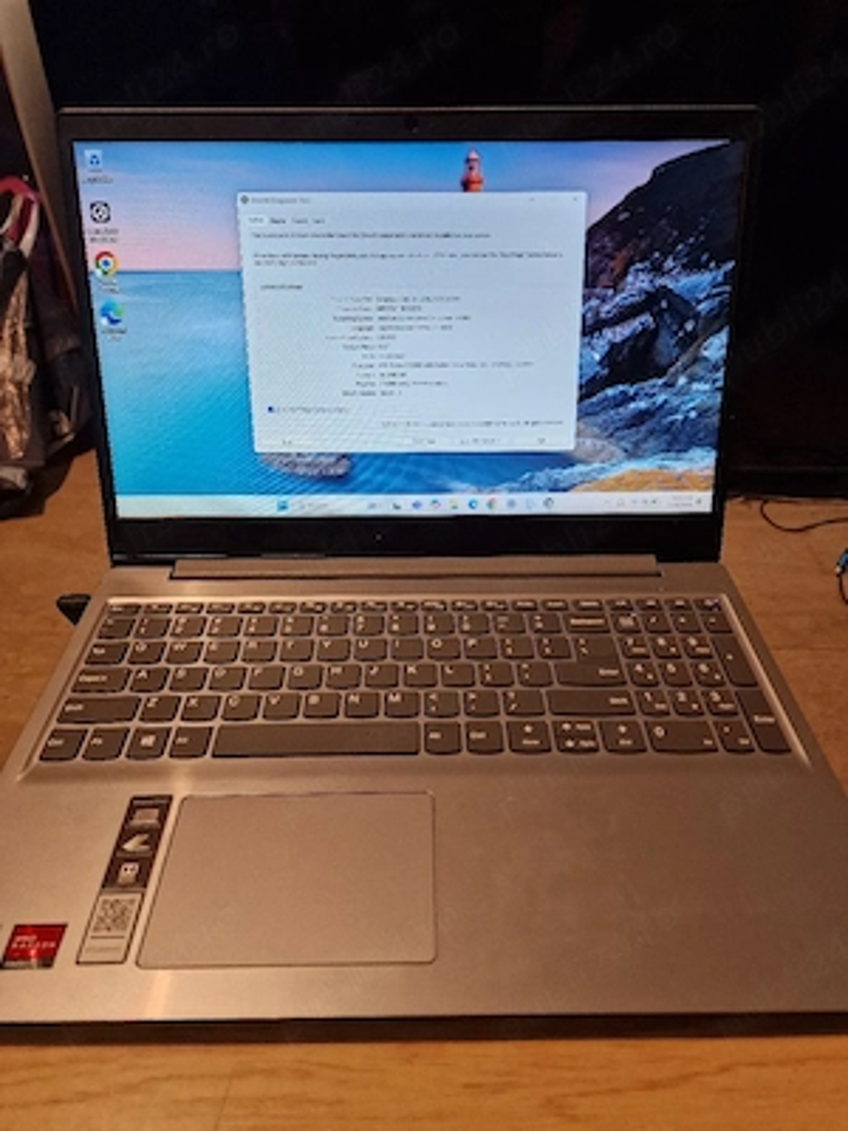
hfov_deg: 58.9
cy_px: 566
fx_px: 751
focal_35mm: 23
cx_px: 424
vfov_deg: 73.9
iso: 160
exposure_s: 1/100
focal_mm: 6.4
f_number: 1.8
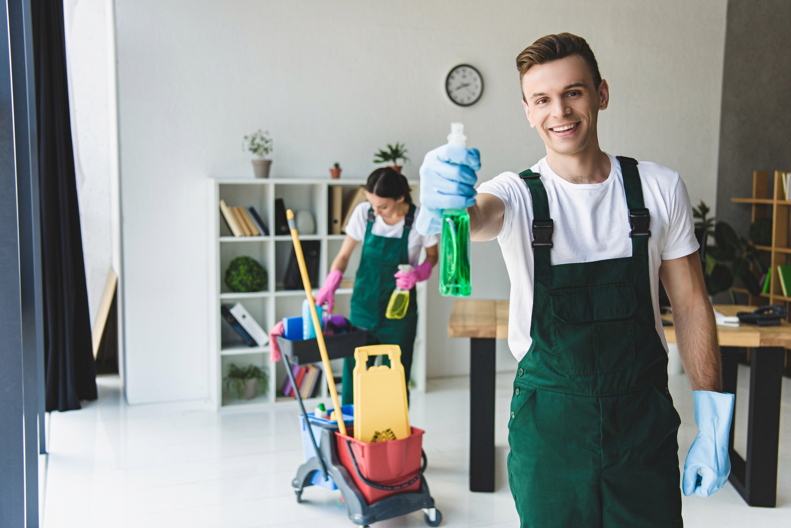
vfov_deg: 35.1
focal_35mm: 38
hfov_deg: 50.7
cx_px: 396
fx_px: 835
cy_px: 264
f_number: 2.8
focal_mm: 38
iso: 400
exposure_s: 1/500
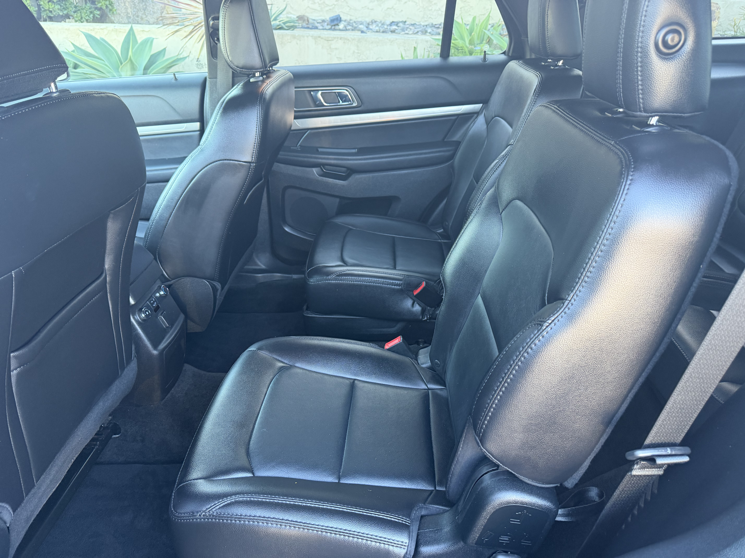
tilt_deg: -29.5
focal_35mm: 24
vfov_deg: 56.8
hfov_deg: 71.6
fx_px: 517
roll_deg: -2.5
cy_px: 279
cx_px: 372
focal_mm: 6.76
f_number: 1.78
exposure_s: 1/60
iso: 320
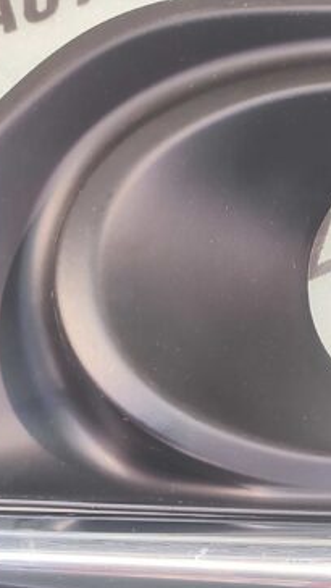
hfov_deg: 22.8
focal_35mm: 52
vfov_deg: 39.9
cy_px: 294
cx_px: 258
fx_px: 811
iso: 300
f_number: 1.79
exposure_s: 1/33
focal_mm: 4.74
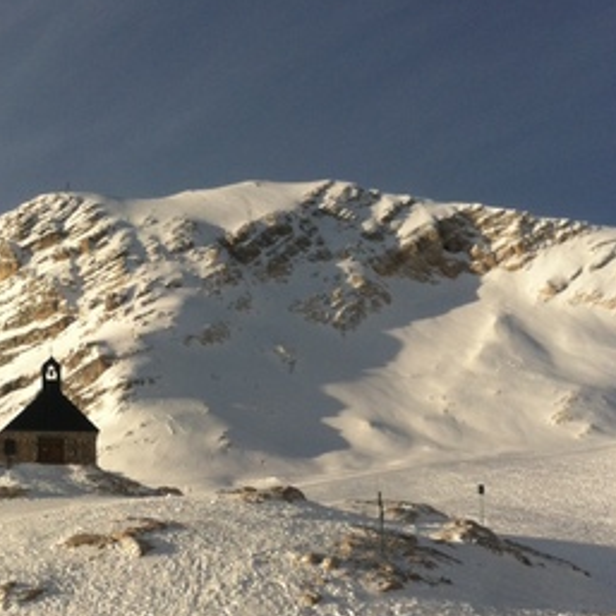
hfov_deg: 23.7
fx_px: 1450
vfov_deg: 23.6
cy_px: 499
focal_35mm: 72
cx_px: 151
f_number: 2.8
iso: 80
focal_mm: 3.85
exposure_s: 1/1774
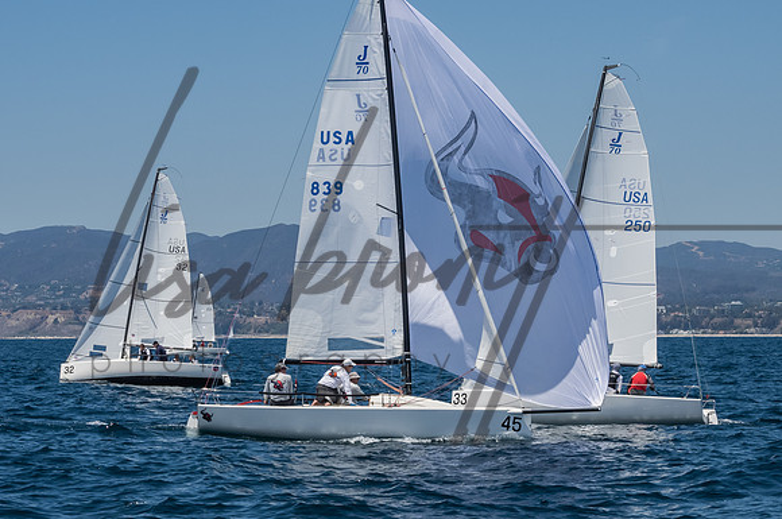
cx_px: 410
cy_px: 286
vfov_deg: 11.6
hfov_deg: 17.4
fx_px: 2557
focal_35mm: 118
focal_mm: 70
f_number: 14
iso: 640
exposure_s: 1/1000
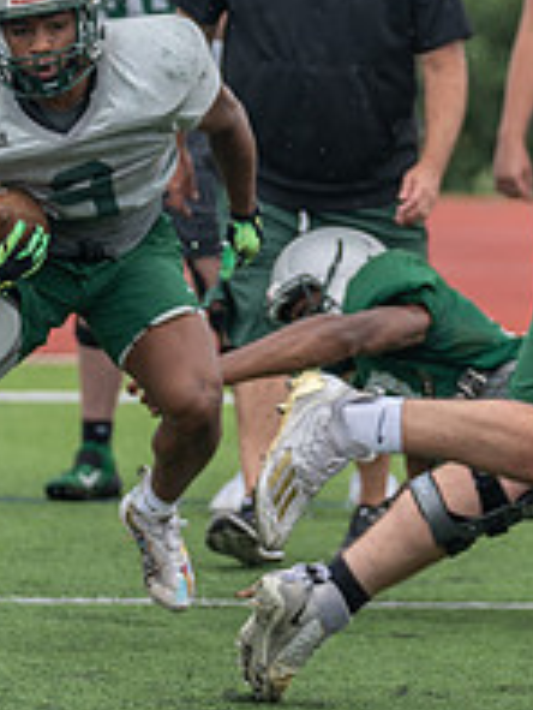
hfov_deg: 3.4
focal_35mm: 435
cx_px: 328
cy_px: 153
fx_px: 8921
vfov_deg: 4.6
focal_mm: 154
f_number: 3.5
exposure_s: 1/1250
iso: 200
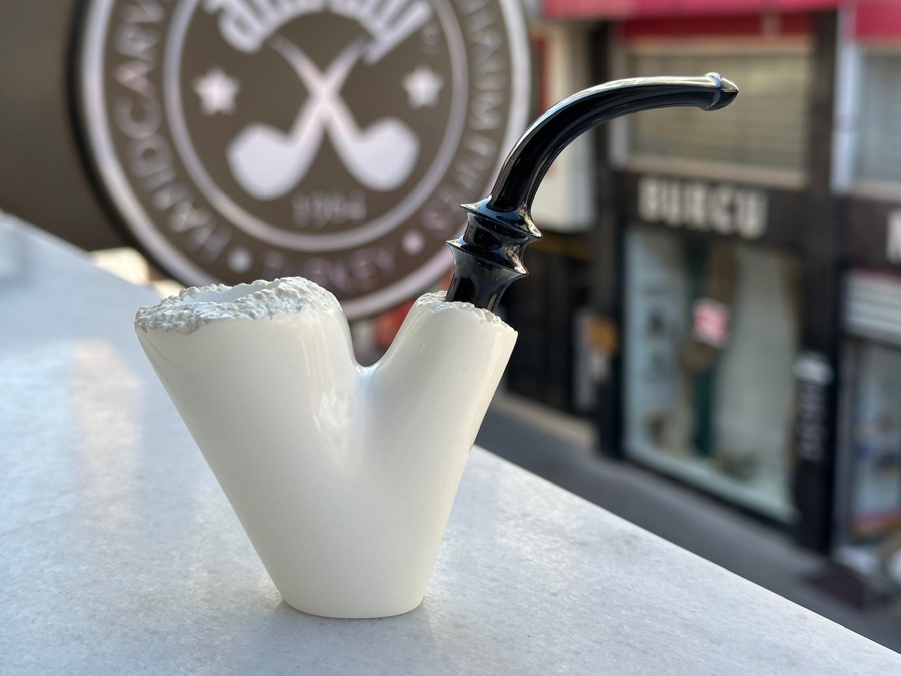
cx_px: 450
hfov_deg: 39.7
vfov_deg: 30.3
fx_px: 1249
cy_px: 338
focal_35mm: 48
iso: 64
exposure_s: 1/767
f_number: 1.78
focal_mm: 6.86
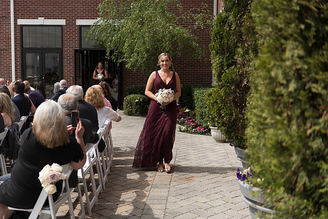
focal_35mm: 46
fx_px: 419
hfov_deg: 42.7
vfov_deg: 29.3
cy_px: 110
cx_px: 164
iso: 64
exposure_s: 1/1000
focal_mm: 46
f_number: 2.8
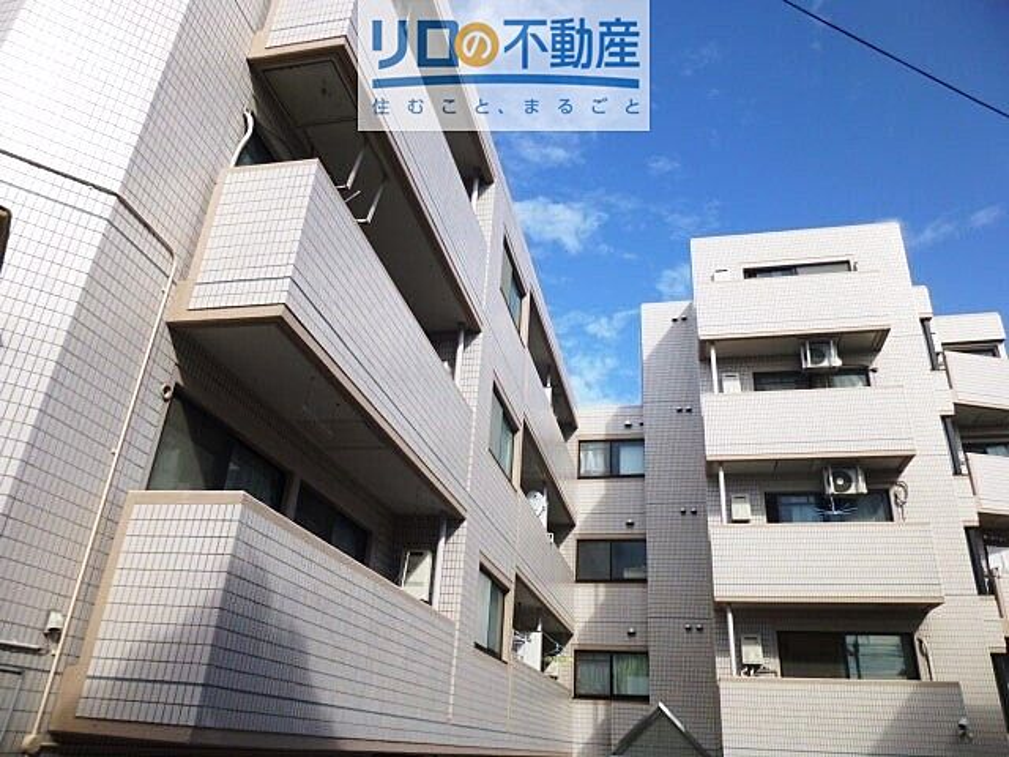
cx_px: 504
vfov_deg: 54.9
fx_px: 729
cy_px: 378
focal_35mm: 25
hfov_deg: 69.4
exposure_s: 1/1000
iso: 100
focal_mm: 4.5
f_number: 3.1
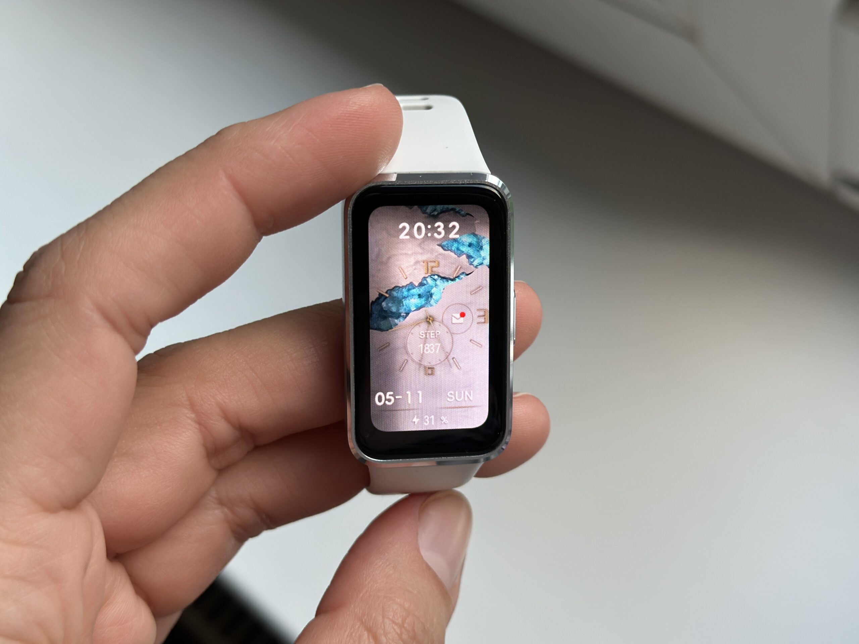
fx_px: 1191
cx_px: 430
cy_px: 322
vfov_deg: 30.3
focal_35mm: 48
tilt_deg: -59.1
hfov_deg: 39.7
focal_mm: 6.86
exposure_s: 1/60
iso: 125
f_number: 1.78
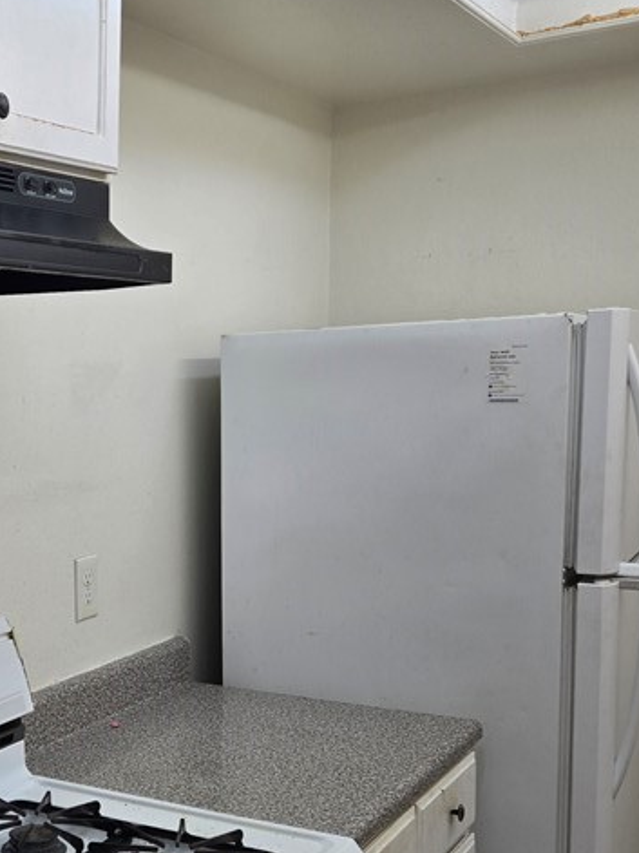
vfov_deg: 37.7
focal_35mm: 50
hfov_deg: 27.4
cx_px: -5
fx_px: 1231
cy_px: 581
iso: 50
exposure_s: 1/120
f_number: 1.8
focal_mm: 5.4
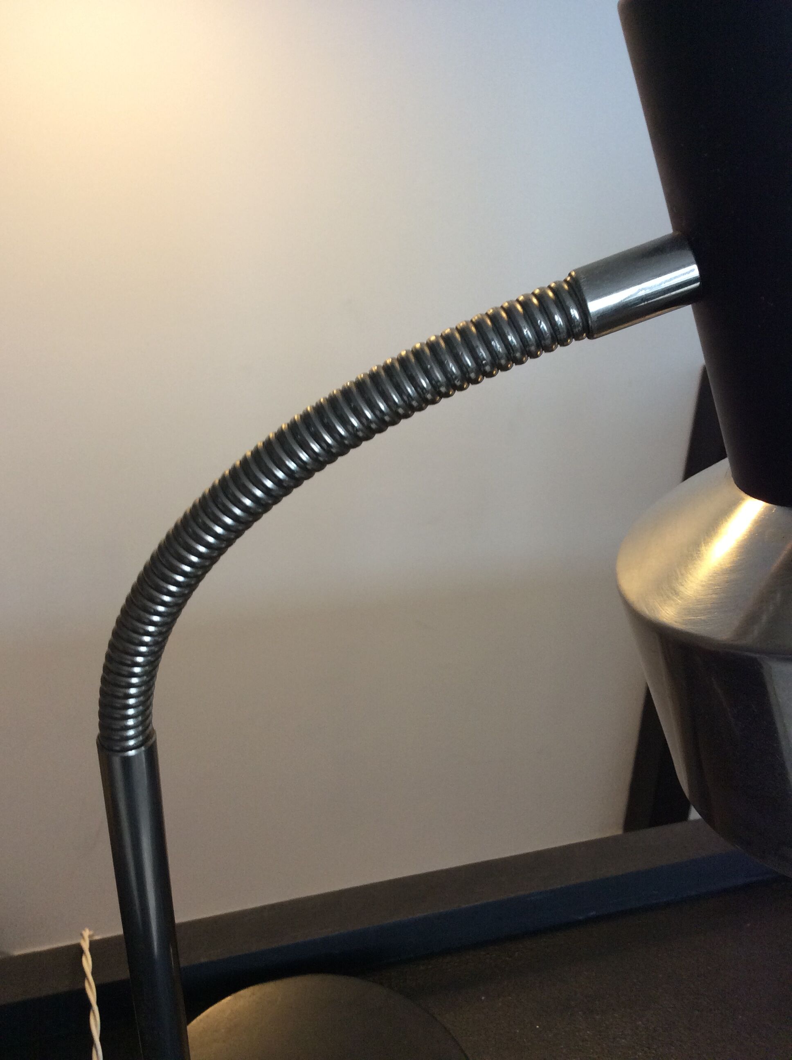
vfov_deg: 56.9
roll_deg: -1.1
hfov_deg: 44.1
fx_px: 979
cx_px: 396
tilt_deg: -27.0
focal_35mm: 32
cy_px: 530
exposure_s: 1/25
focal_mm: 3.3
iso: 64
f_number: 2.4
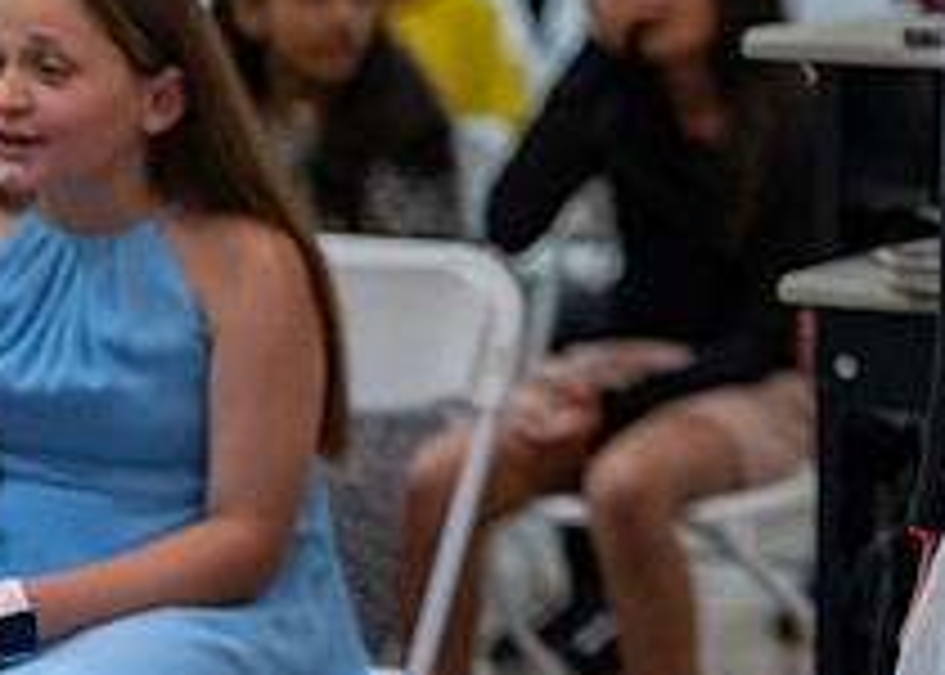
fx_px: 3972
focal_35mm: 148
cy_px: -126
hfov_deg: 13.0
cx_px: 1274
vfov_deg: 9.6
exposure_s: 1/640
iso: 640
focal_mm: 50
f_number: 1.2
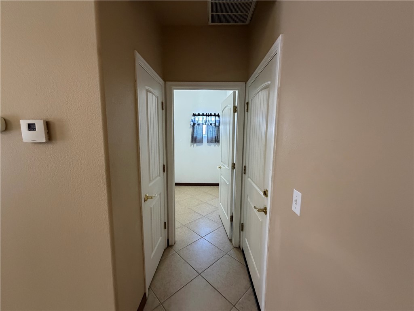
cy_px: 156
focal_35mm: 14
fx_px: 167
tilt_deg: -7.4
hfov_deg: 102.1
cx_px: 207
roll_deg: -1.1
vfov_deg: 85.7
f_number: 2.2
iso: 640
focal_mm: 2.22
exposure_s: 1/60
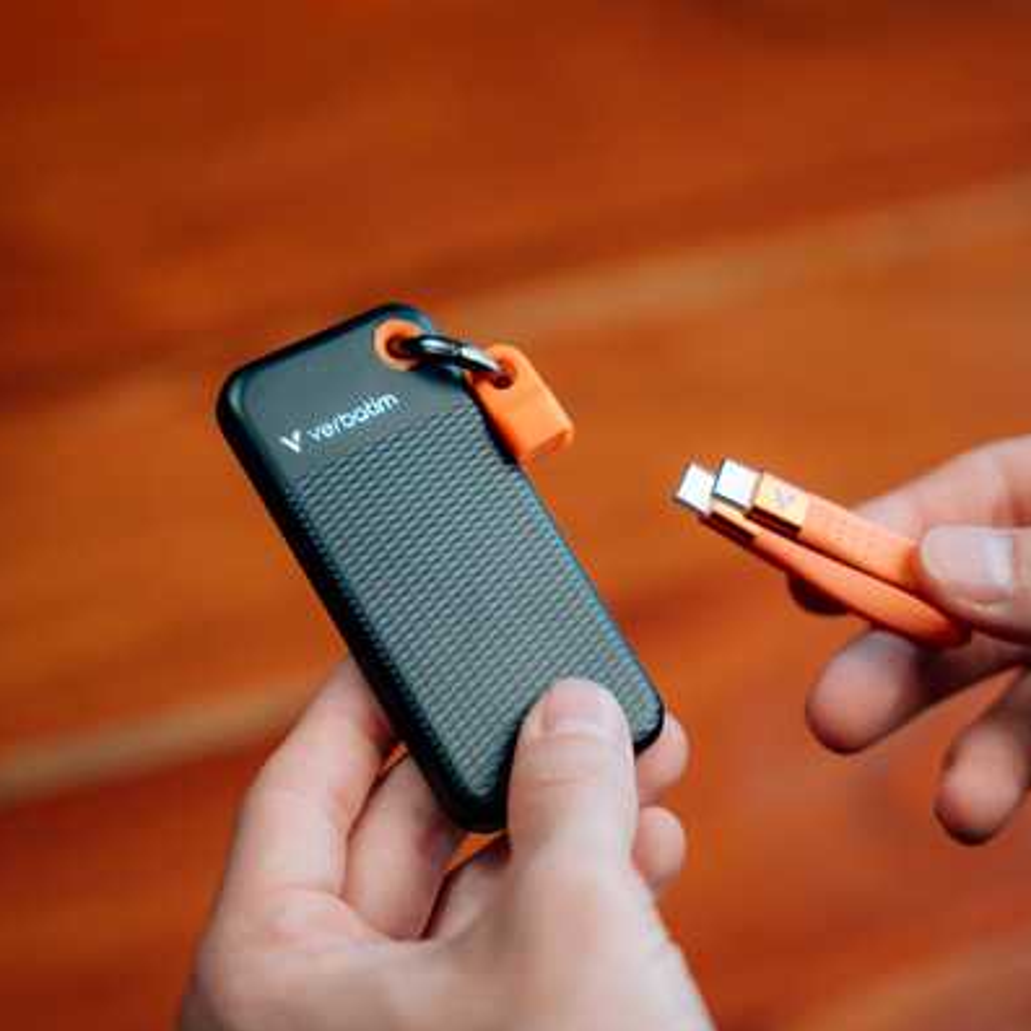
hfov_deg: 19.3
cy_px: 517
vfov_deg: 19.3
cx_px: 545
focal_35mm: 90
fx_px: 3033
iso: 400
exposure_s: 1/250
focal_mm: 70
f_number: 2.8
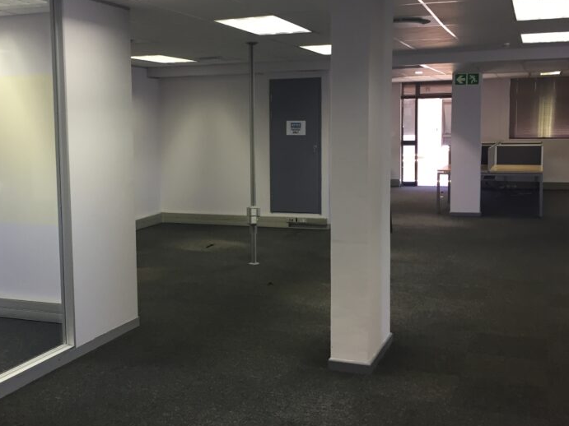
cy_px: 188
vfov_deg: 33.5
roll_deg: +0.8
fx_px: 707
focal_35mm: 43
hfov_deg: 43.7
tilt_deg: -6.0
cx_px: 240
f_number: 2.2
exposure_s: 1/33
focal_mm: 4.15
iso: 40
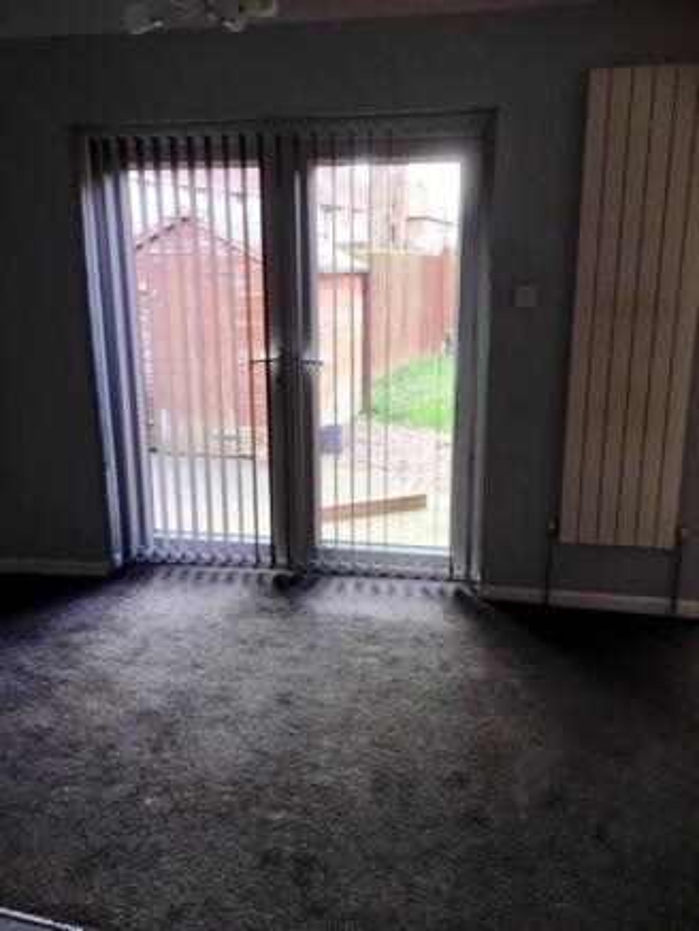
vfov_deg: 61.6
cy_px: 466
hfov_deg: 48.2
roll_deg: -0.4
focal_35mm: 29
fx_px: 780
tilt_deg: -14.4
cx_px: 350
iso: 32
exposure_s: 1/33
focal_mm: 4.15
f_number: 2.2
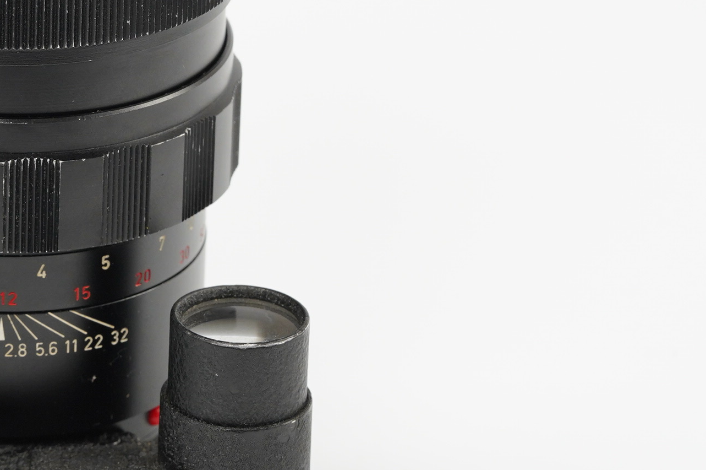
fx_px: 4134
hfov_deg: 9.7
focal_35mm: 211
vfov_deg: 6.5
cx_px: 15
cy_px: 45
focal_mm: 90
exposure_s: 1/10
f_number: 11
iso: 1000
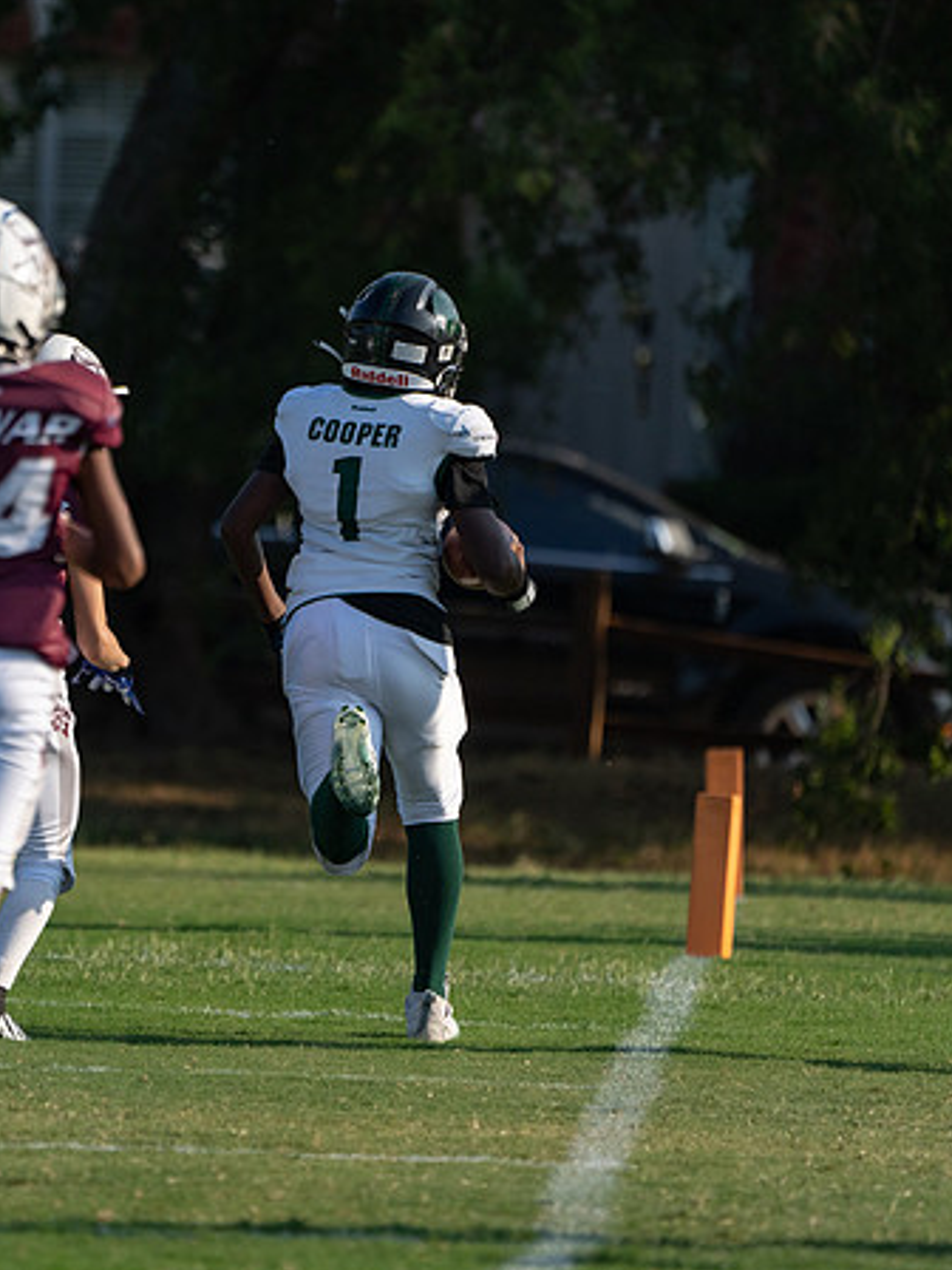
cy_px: 594
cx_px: 223
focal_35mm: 632
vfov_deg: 3.1
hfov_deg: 2.4
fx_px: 23175
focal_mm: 400
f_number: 5.6
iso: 320
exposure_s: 1/2000
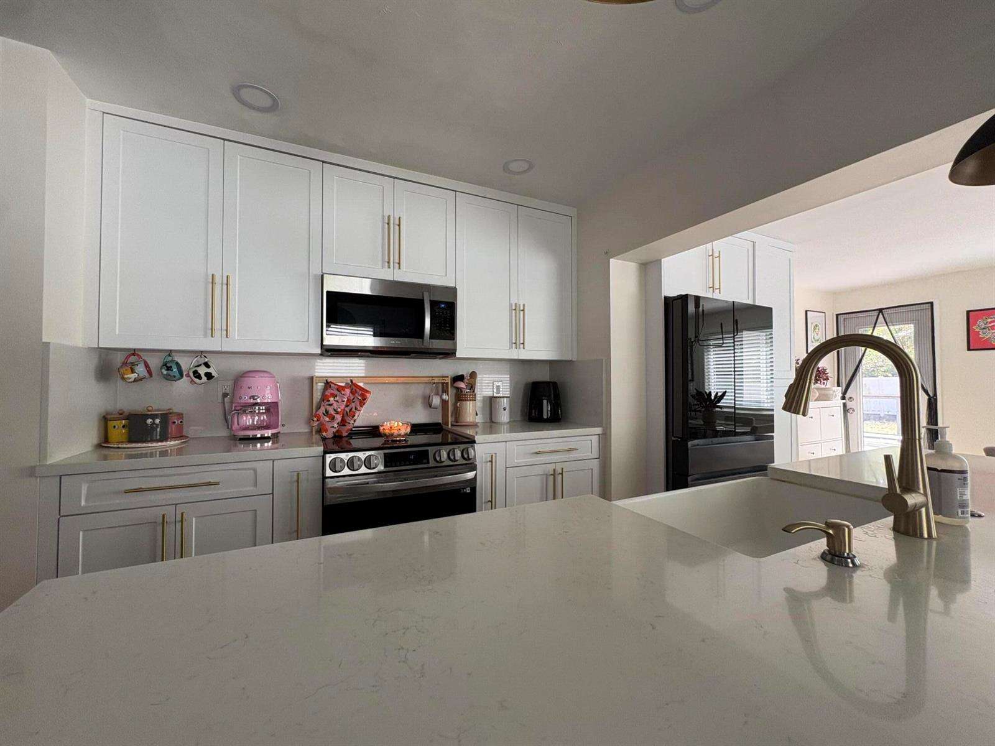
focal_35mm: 14
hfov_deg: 102.1
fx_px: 402
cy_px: 373
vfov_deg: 85.7
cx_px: 498
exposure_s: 1/99
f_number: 2.2
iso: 160
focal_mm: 2.22
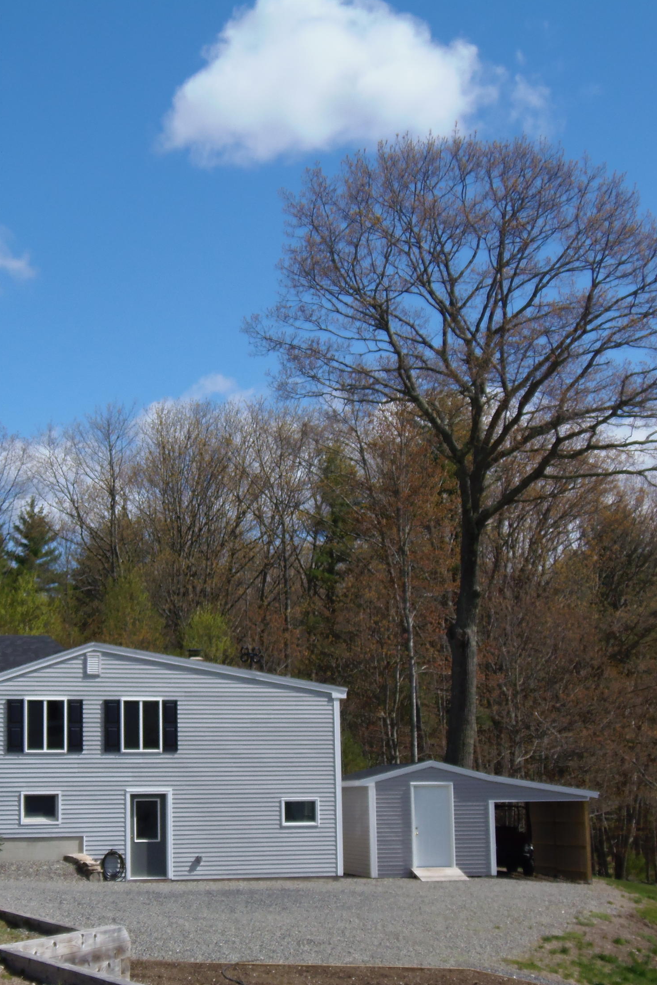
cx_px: 171
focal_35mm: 69
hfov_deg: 19.6
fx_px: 1889
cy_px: 492
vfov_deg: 29.2
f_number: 3.8
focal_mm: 9.1
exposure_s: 1/800
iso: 64
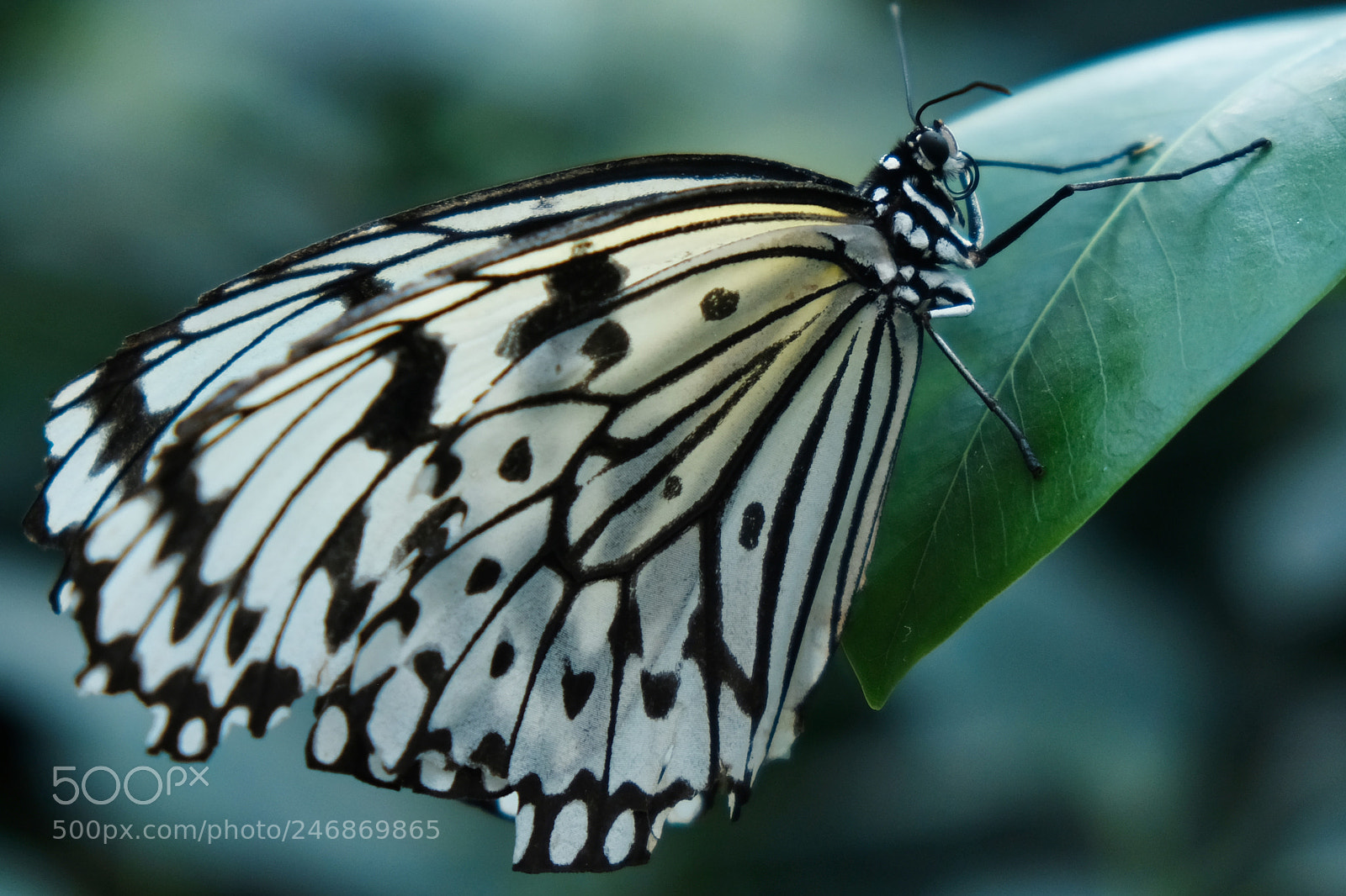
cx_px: 673
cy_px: 448
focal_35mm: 83
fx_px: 3102
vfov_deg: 16.4
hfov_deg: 24.5
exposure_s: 1/250
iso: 400
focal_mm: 55
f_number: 4
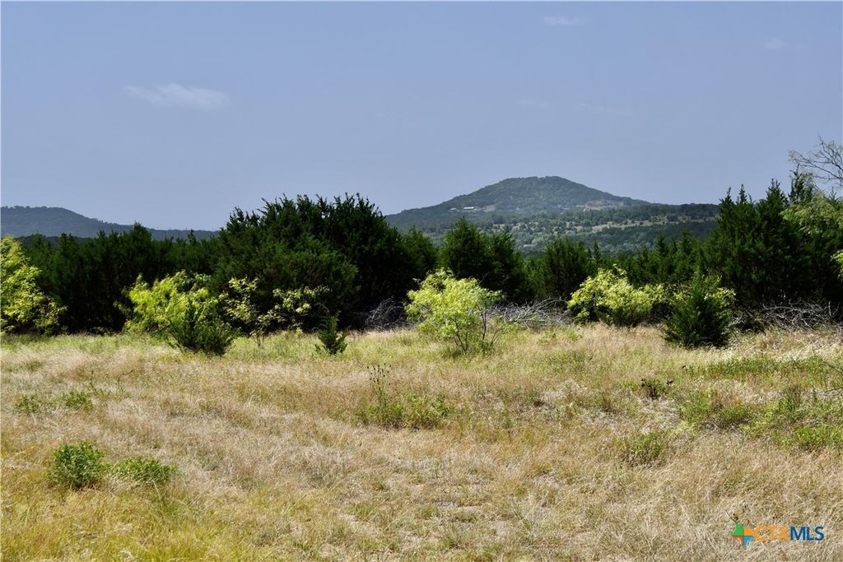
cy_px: 281
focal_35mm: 75
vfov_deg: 18.2
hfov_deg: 27.0
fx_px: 1756
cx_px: 422
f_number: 10
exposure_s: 1/400
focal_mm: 50
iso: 100
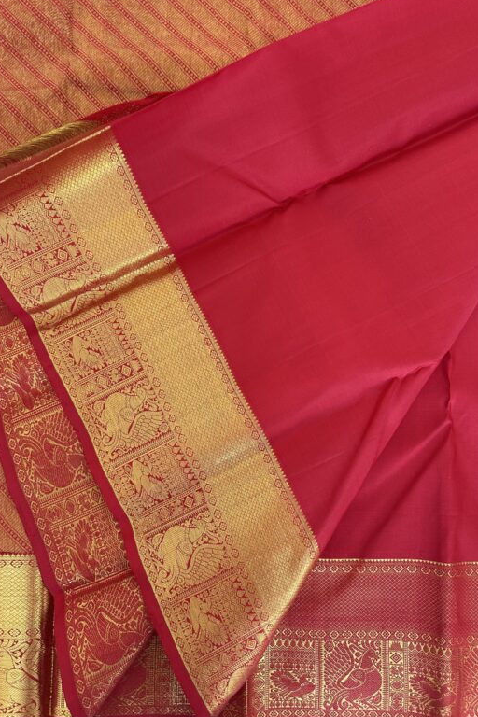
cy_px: 352
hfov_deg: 49.5
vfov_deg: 69.4
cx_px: 224
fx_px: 518
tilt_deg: -85.0
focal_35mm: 26
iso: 200
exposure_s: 1/121
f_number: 1.78
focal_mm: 6.86
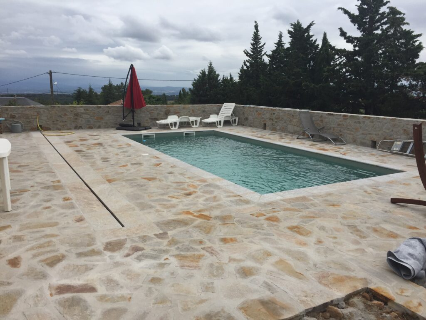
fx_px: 357
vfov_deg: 48.2
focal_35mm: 29
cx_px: 213
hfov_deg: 61.7
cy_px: 160
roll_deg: -2.1
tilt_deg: -11.3
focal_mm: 4.15
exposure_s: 1/2825
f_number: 2.2
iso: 32
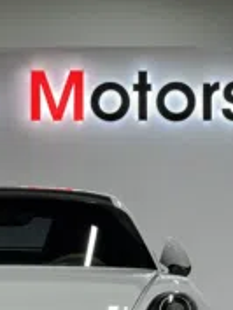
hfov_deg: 8.5
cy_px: 285
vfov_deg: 11.3
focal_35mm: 174
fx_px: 1560
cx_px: 11
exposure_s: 1/60
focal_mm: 9
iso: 250
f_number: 2.8
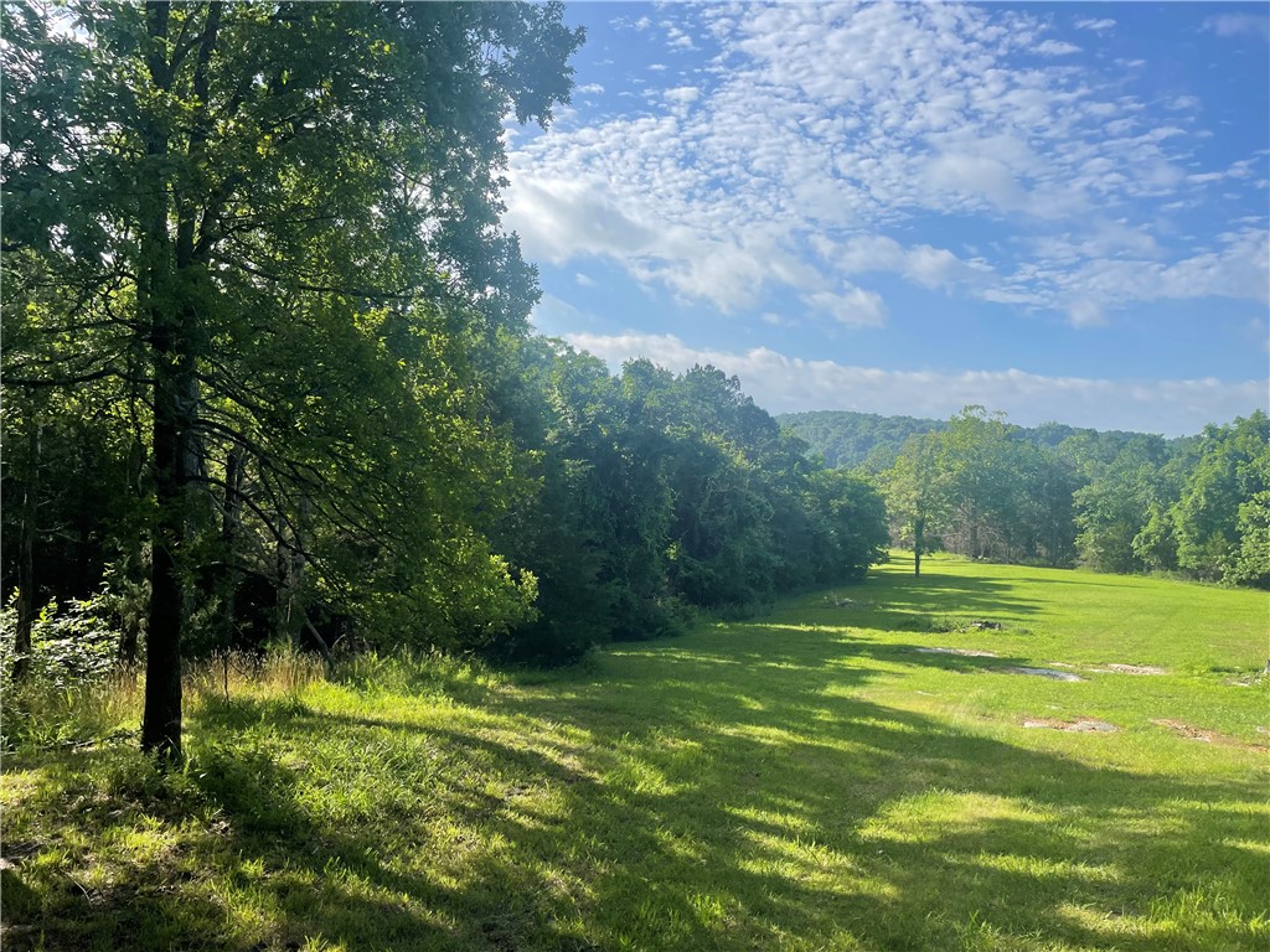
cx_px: 635
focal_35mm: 26
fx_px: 954
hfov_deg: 67.3
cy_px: 476
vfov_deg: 53.1
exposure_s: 1/3610
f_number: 1.6
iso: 32
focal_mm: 4.2
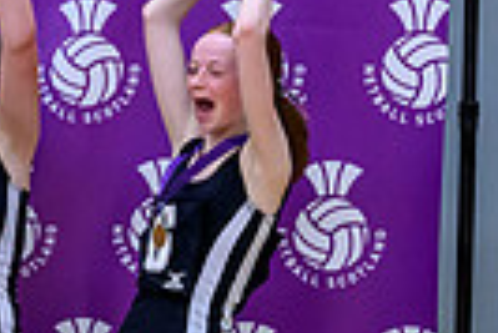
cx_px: -604
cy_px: 404
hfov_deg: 7.1
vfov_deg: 5.0
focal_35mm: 276
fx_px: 3822
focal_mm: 49
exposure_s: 1/500
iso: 5000
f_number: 4
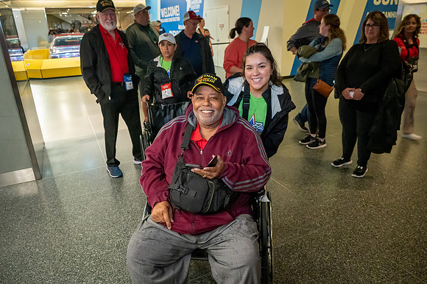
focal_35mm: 26
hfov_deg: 69.4
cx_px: 214
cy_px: 142
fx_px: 308
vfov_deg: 49.5
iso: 12800
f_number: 5
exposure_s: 1/80
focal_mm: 26
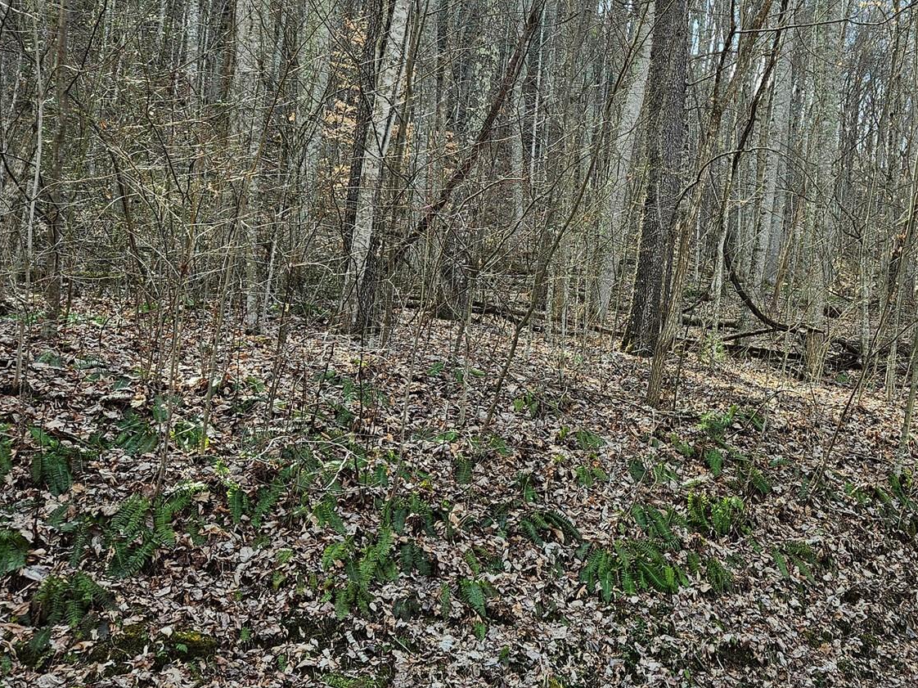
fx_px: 1114
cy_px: 366
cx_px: 727
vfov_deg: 34.3
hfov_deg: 42.9
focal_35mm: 42
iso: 25
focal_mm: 5.4
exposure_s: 1/195
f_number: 1.8
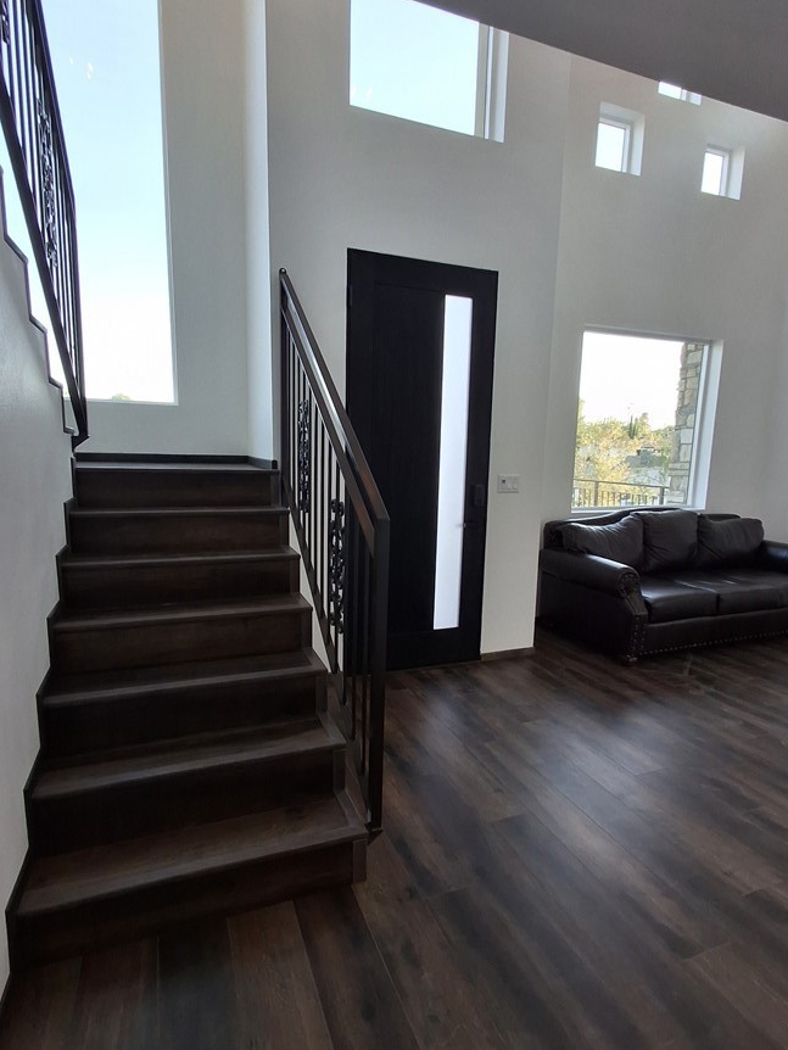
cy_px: 552
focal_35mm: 19
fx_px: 576
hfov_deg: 68.7
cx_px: 391
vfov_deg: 84.6
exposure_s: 1/60
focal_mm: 1.64
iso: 40
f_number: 2.2
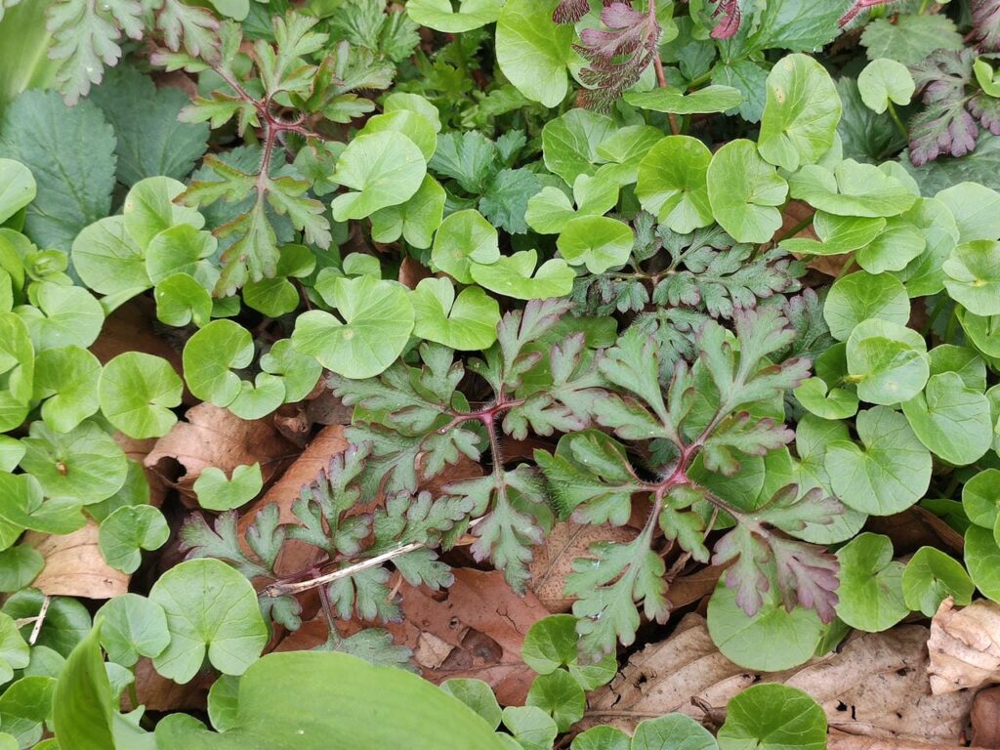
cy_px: 375
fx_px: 1502
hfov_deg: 36.8
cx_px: 500
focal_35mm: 52
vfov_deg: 28.0
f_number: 1.75
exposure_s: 1/131
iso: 112
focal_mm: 4.77
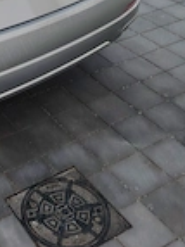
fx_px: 478
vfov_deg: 25.5
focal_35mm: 67
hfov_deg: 20.7
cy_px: -62
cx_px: -28
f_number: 1.75
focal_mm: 5.25
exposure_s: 1/50
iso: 113
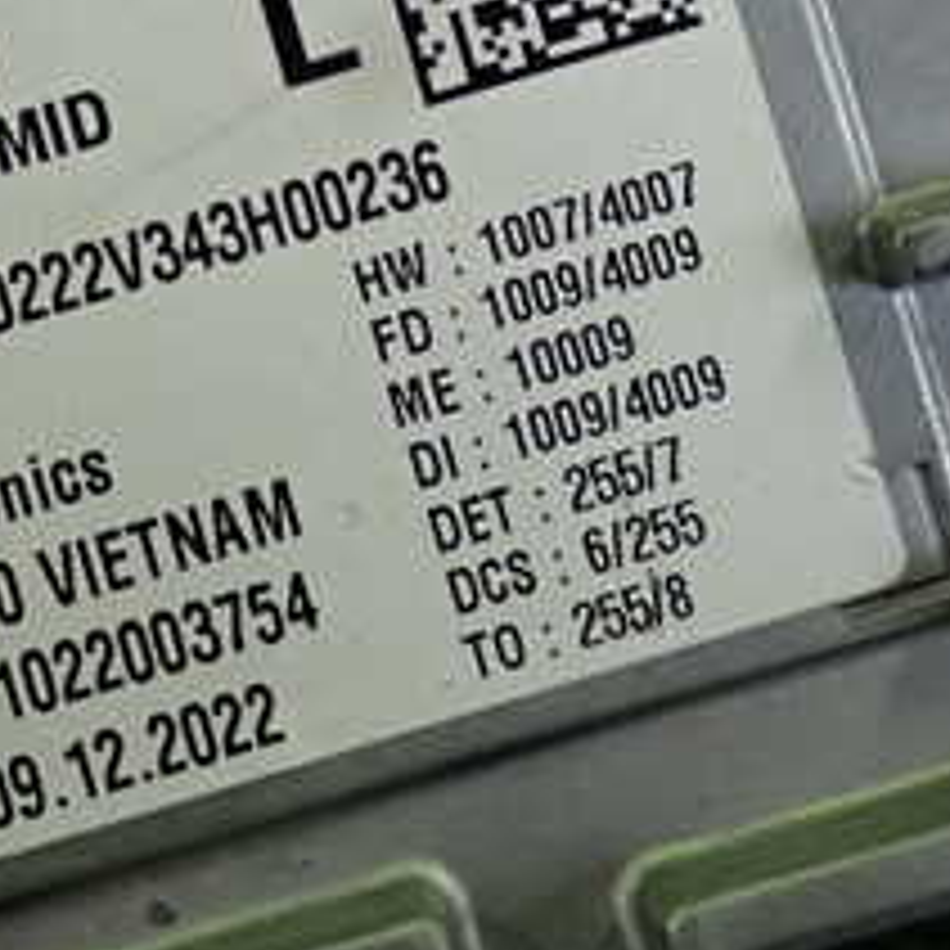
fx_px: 3198
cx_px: 212
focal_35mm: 103
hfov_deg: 16.8
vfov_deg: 16.7
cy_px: 108
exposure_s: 1/125
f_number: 2.8
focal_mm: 7.31
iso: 500
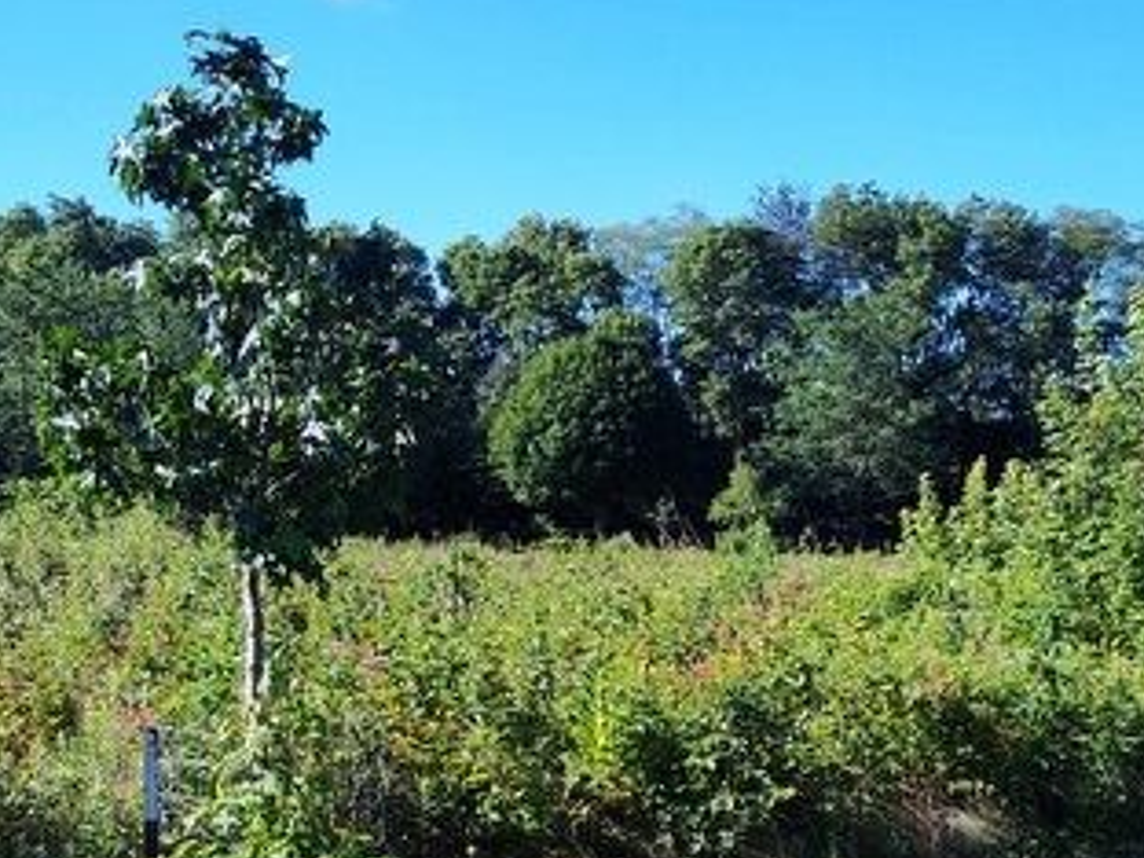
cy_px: 722
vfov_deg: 24.3
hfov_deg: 32.5
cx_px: 741
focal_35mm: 59
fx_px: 1950
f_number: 1.8
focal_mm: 5.56
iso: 100
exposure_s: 1/753
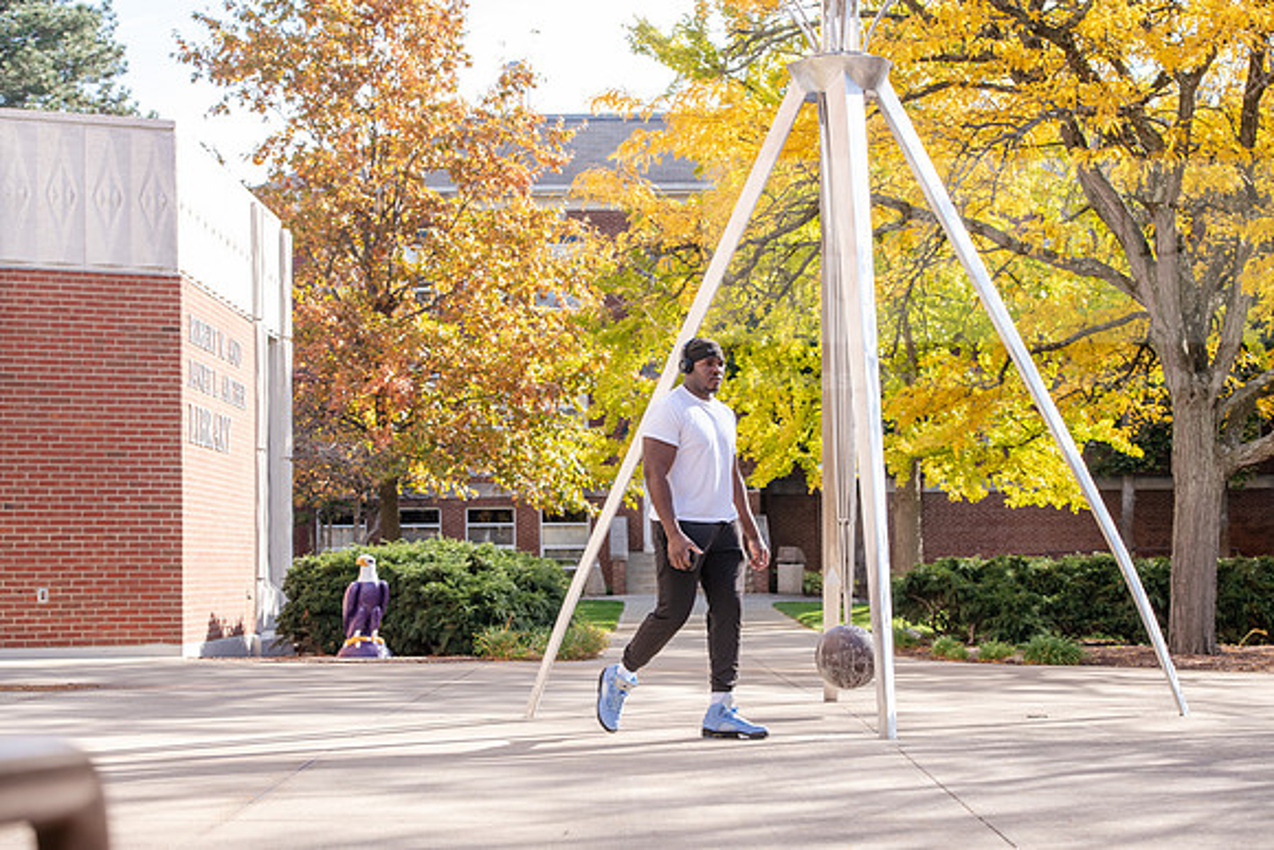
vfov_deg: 19.5
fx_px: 2478
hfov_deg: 28.8
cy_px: 425
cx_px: 637
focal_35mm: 70
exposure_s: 1/200
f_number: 7.1
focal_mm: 70
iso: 250
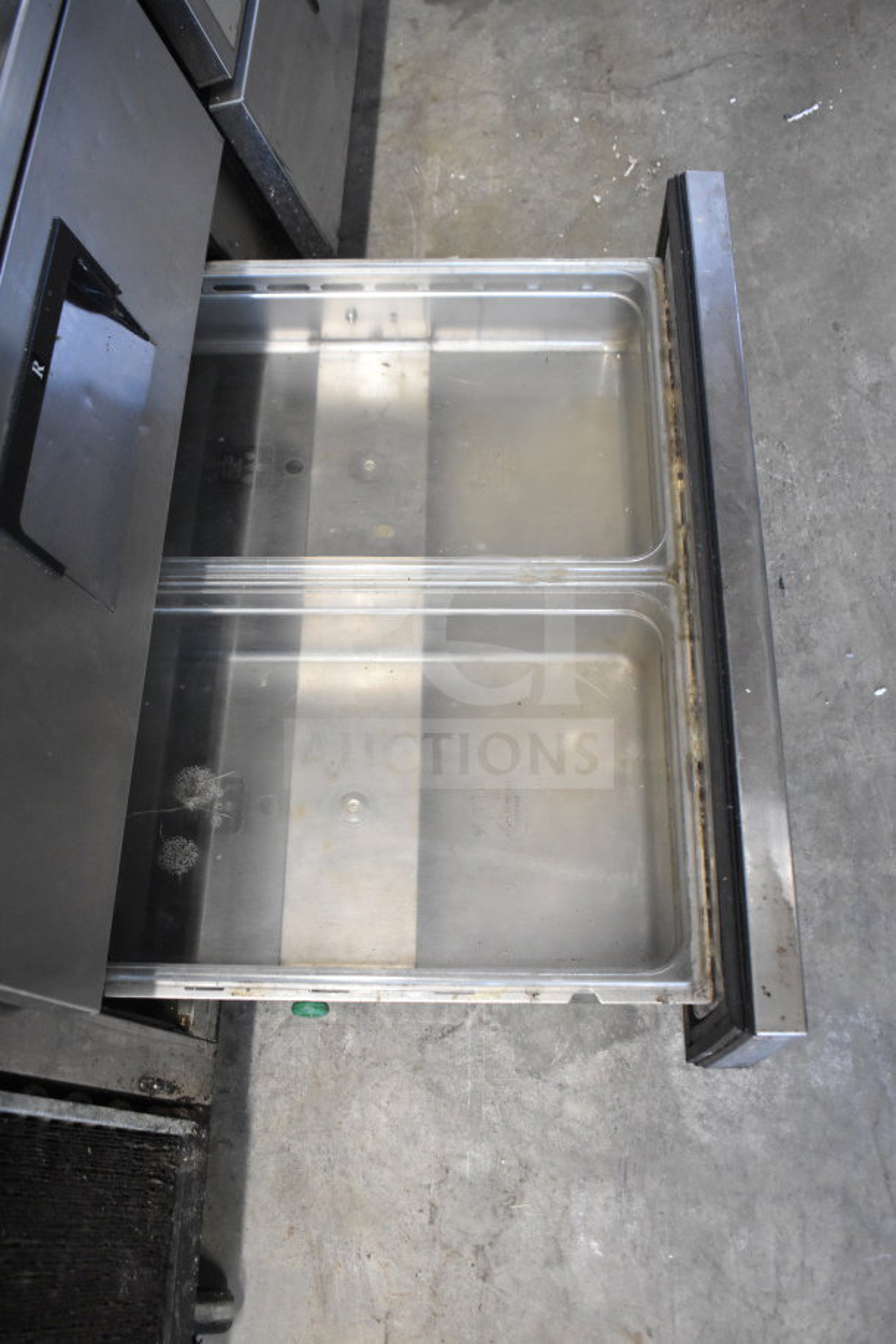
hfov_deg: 40.0
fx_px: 1232
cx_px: 448
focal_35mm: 33
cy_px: 672
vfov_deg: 57.2
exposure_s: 1/30
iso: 2500
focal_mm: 22
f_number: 3.8
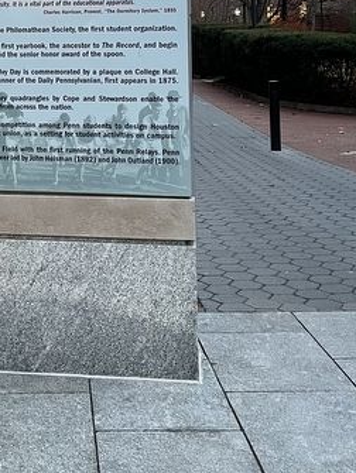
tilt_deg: +2.6
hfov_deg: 22.9
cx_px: 16
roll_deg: +0.3
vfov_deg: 29.2
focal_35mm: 62
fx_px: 849
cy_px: 1
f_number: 1.6
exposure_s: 1/60
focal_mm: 5.1
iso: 500
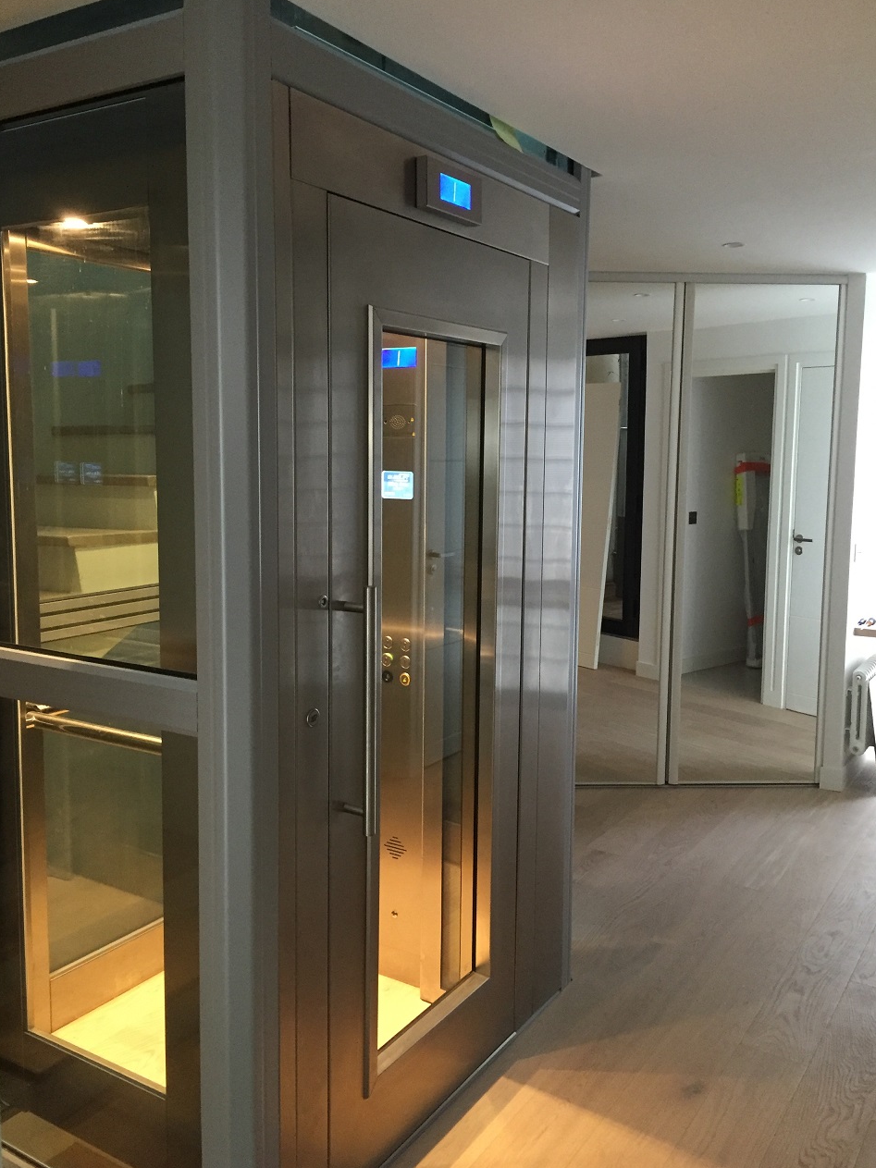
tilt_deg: -5.6
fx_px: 1012
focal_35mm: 30
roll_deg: -0.5
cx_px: 444
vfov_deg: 60.0
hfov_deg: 46.8
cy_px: 568
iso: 250
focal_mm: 4.15
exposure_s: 1/25
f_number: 2.2
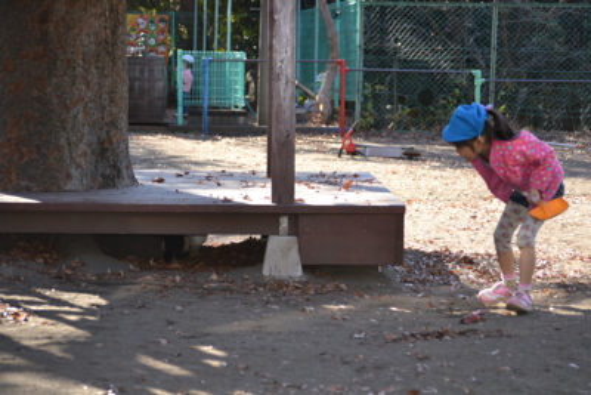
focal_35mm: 99
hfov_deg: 20.6
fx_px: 1626
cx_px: 296
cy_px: 198
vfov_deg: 13.8
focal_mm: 66
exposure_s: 1/125
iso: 125
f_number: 4.2
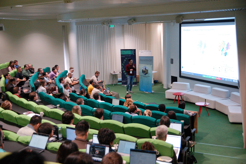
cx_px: 123
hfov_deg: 43.6
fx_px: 307
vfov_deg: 29.8
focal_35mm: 45
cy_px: 82
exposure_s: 1/125
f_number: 3.5
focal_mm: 30
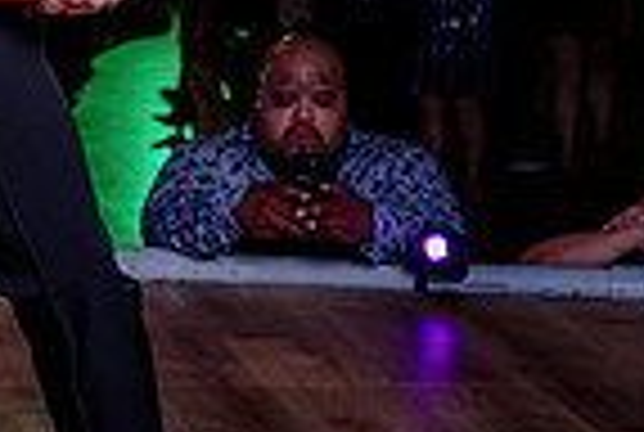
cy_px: -36
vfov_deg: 8.0
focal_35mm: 172
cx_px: -343
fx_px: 3083
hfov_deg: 11.4
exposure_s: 1/80
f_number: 4
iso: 500
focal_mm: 39
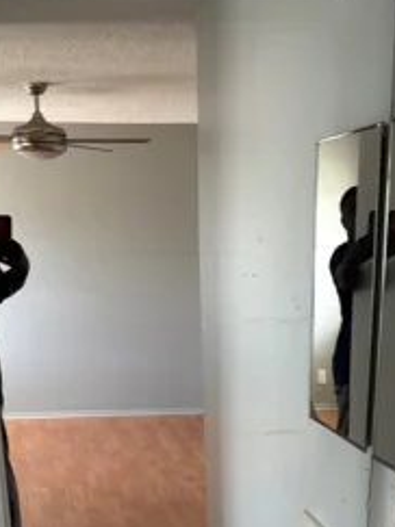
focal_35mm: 60
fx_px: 914
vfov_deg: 29.5
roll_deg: +1.7
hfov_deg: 24.4
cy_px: 557
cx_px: 187
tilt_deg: -18.1
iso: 125
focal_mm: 5.96
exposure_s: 1/63
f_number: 1.6
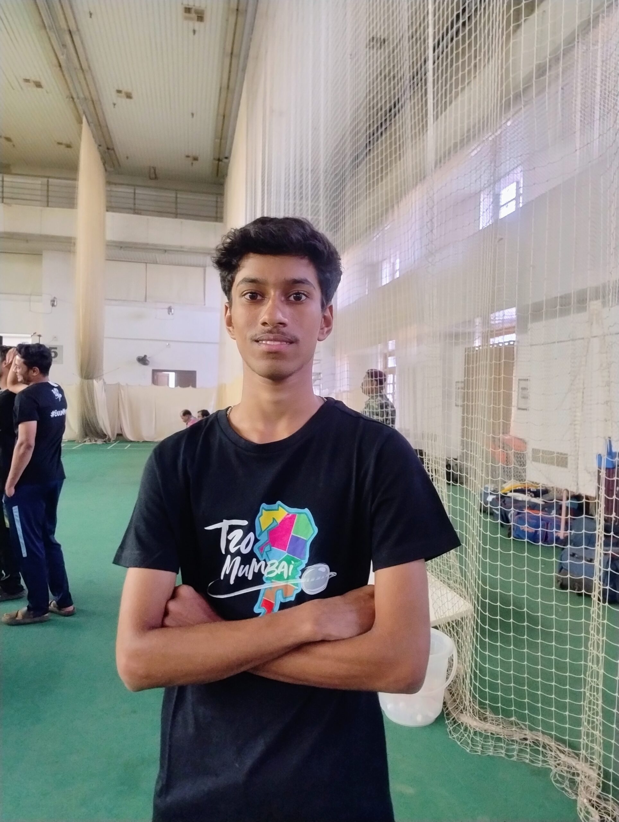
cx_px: 310
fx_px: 571
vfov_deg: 71.5
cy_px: 411
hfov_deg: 56.9
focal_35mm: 24
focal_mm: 5.56
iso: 2366
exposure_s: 1/33.3
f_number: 1.8
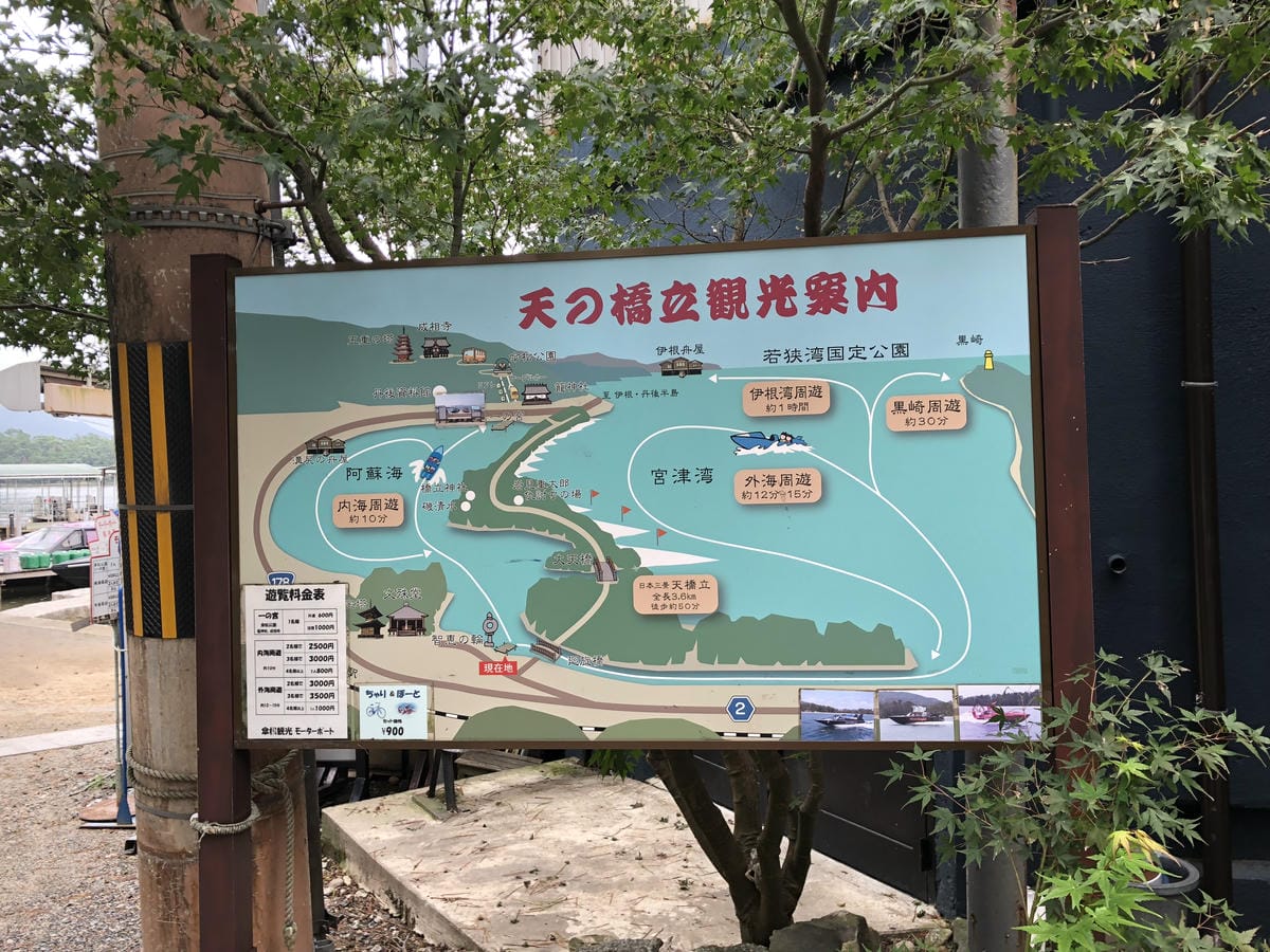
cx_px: 635
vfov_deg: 48.2
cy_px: 476
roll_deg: +0.9
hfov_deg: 61.7
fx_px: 1064
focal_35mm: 29
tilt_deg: -1.3
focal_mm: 3.99
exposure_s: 1/120
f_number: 1.8
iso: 50
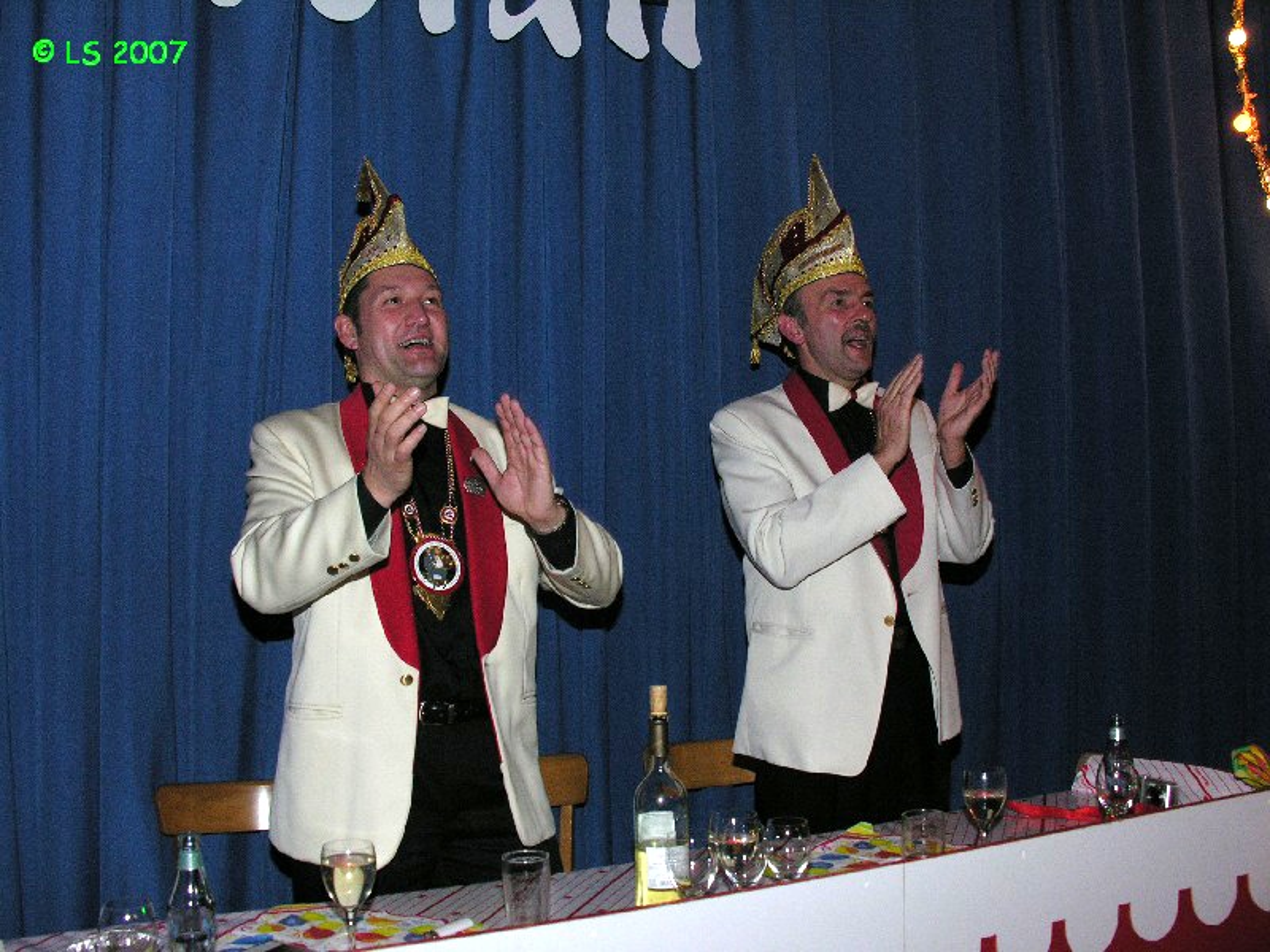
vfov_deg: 40.7
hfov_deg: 52.6
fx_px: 1284
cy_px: 476
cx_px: 635
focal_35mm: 35
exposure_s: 1/60.1
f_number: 4
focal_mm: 8.9
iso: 200
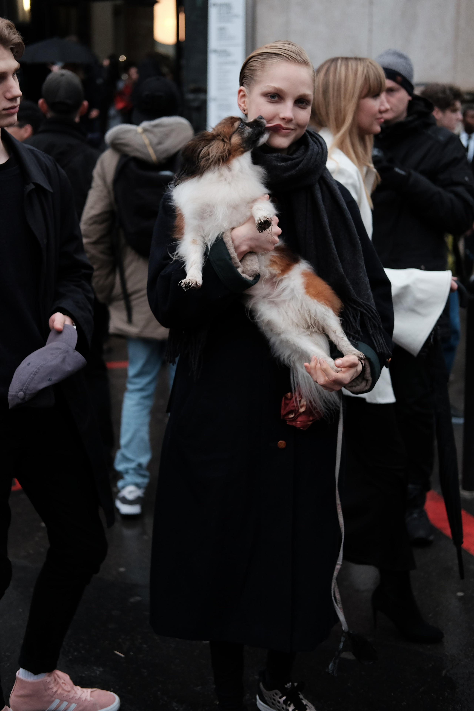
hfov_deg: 25.5
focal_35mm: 53
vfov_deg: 37.5
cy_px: 356
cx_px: 237
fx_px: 1047
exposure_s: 1/500
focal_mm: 35
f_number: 2
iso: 800
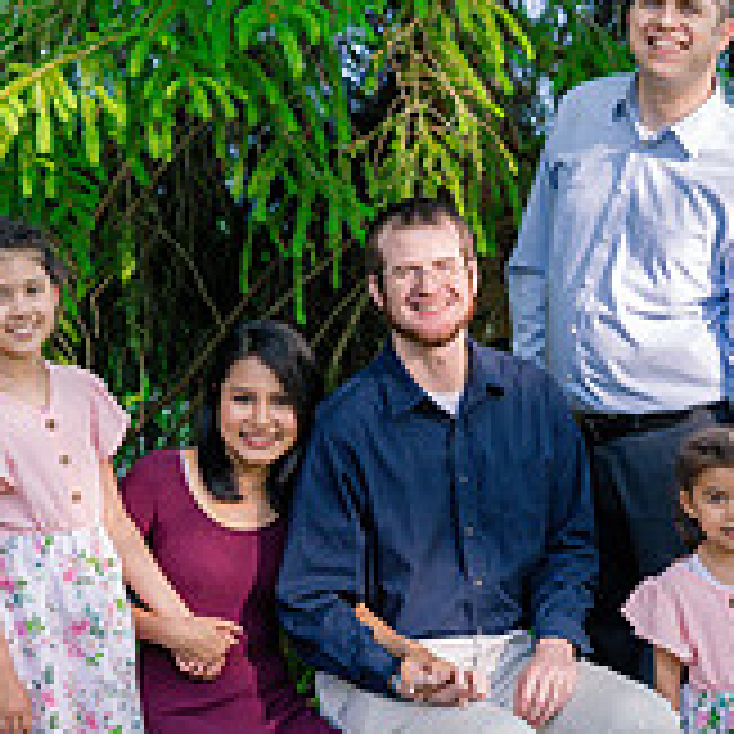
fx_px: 4774
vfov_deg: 8.8
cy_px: 338
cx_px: 297
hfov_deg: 8.8
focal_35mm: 199
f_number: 5.6
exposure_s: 1/250
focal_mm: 85
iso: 800
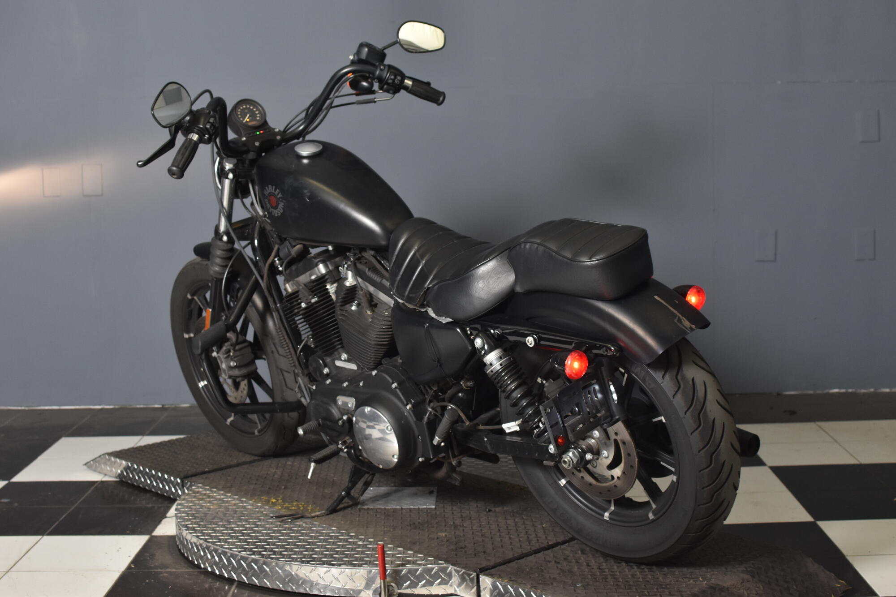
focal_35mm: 52
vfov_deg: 25.7
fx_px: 1306
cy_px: 298
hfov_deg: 37.9
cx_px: 448
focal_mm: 35
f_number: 4.5
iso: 800
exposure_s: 1/160
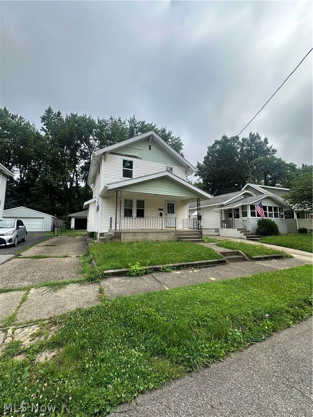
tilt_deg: +7.8
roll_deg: +0.5
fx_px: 169
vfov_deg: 102.1
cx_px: 156
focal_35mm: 14
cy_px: 208
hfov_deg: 85.7
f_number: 2.2
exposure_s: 1/1319
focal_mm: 2.22
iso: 40
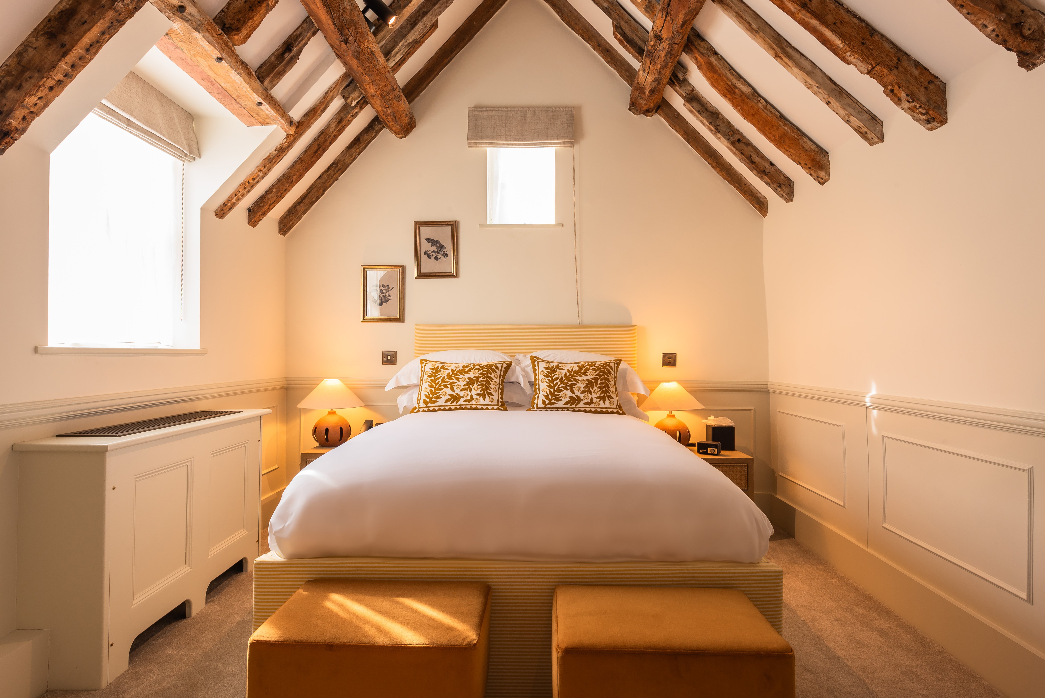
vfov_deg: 64.6
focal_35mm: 19
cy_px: 349
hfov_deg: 86.9
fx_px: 552
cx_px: 522
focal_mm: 19
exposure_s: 1/5
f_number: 13
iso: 200
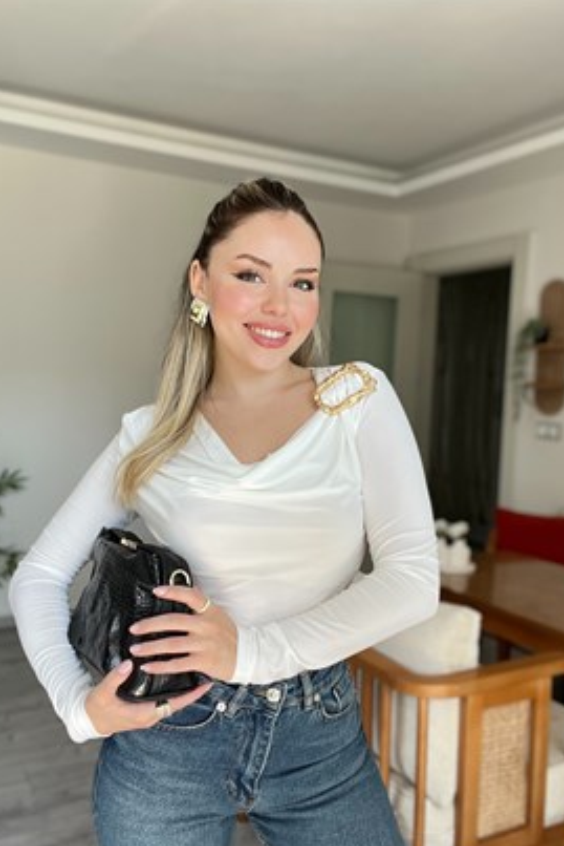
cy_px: 425
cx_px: 277
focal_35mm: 32
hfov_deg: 41.1
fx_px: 751
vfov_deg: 58.7
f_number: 2.2
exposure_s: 1/121
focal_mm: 2.71
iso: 80
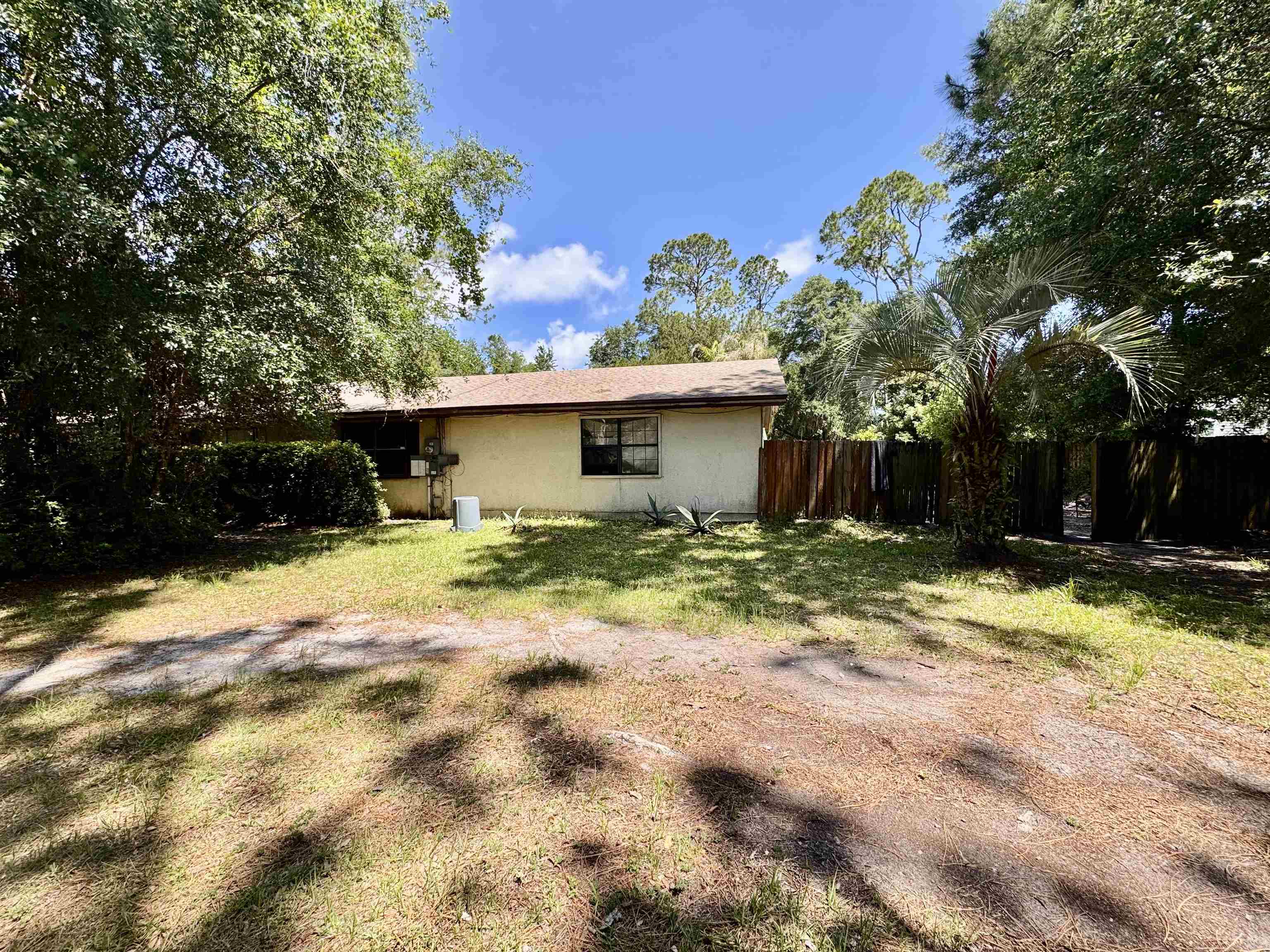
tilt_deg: -0.9
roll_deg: +0.7
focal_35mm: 14
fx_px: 514
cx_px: 635
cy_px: 476
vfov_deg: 85.7
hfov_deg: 102.1
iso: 40
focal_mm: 2.22
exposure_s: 1/734
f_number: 2.2
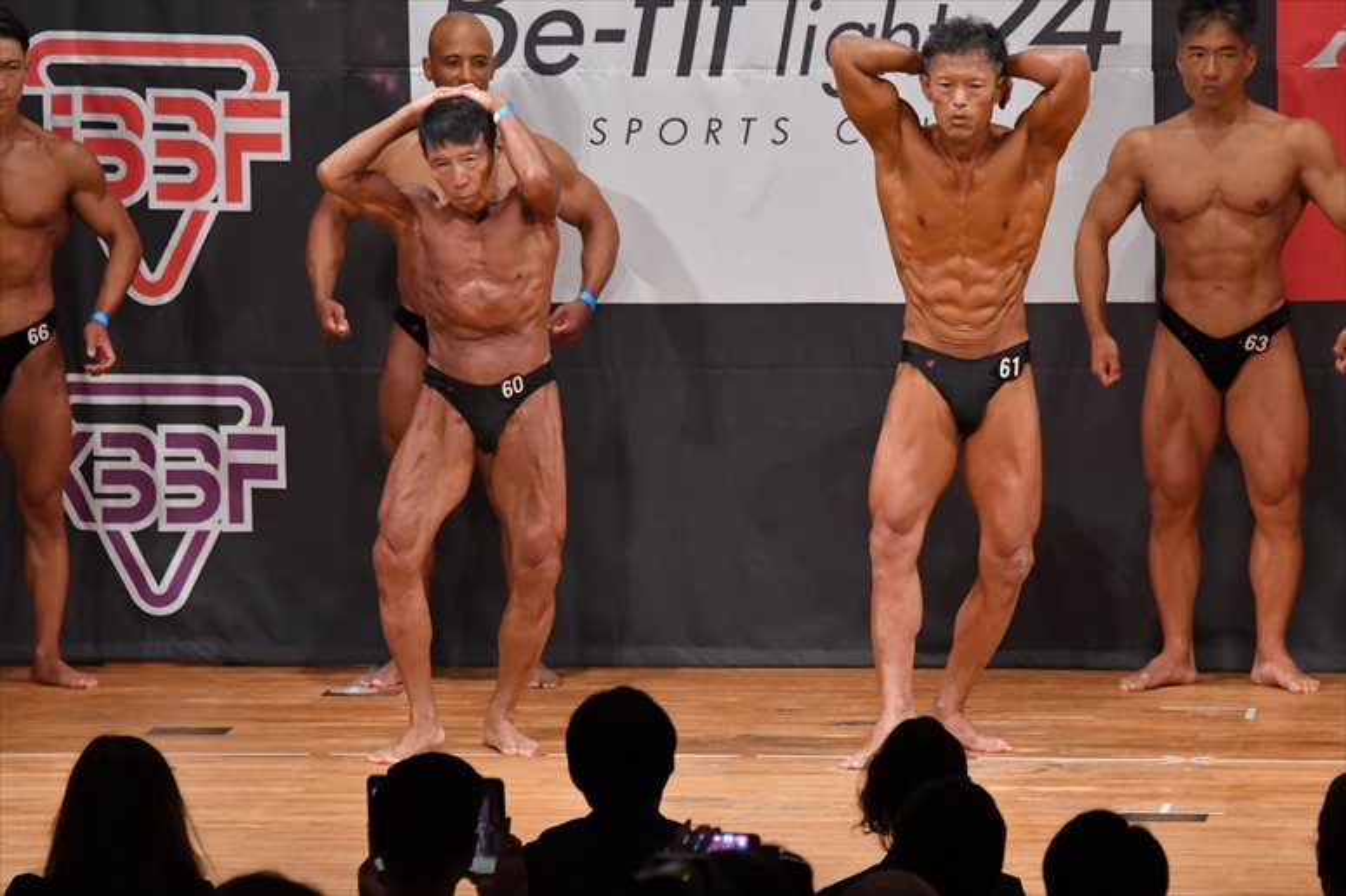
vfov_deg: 5.1
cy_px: 448
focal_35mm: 270
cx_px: 673
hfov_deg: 7.6
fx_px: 10090
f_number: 5.6
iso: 7200
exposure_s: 1/400
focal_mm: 180
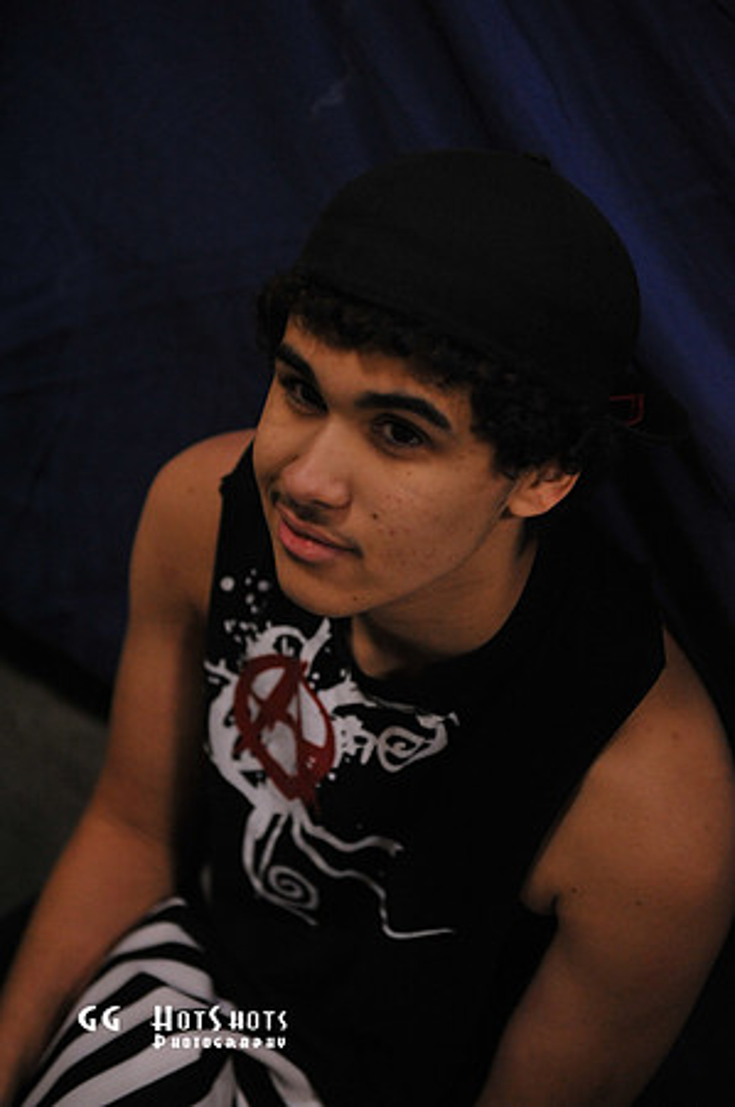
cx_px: 368
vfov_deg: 28.9
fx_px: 2149
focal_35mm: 70
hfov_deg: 19.4
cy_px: 554
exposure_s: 1/250
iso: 3200
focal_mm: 70
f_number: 2.8
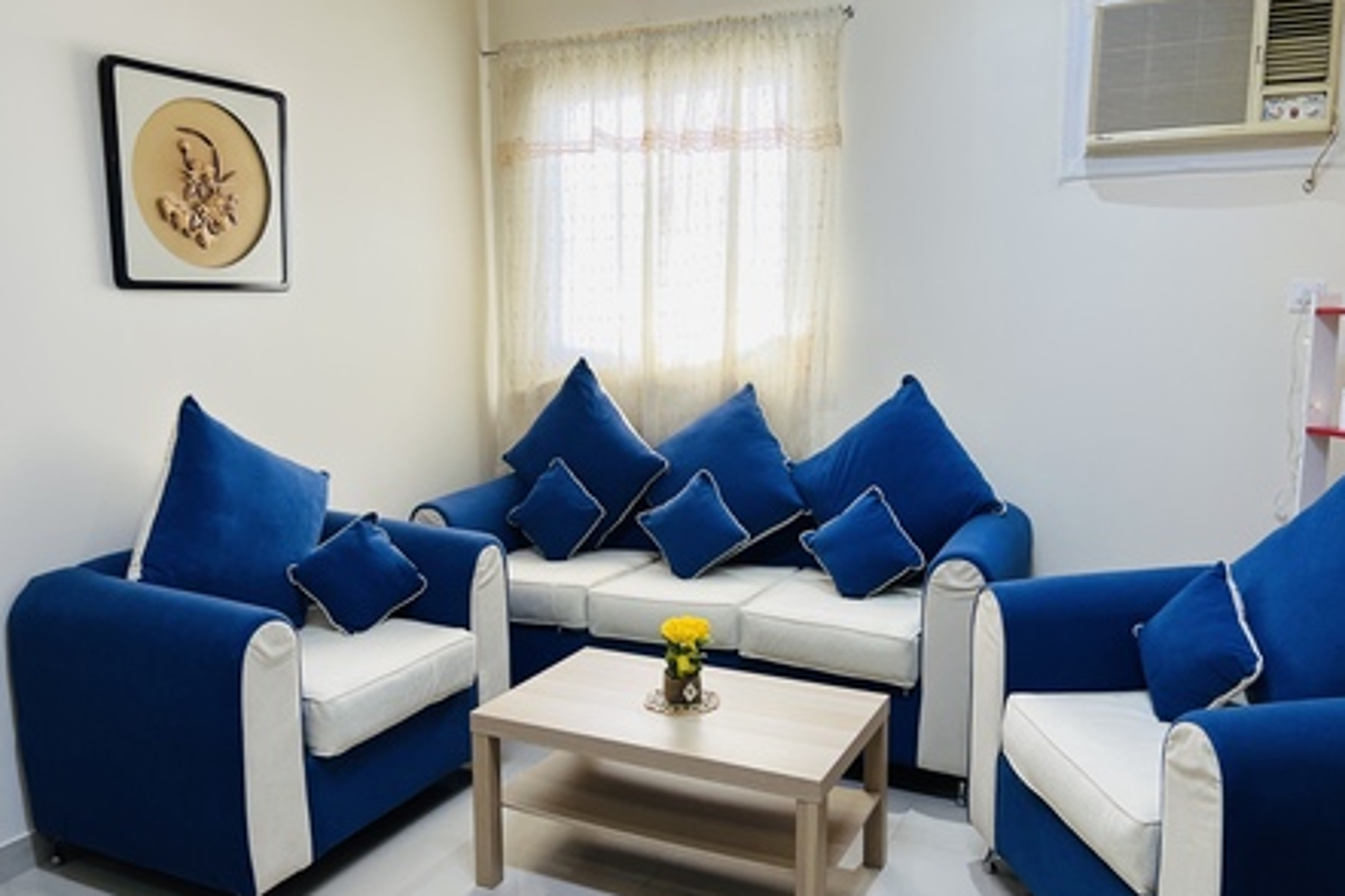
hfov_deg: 65.5
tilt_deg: -8.5
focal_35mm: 28
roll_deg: +0.1
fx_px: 1046
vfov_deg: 46.4
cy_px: 465
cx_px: 685
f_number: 1.5
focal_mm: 5.7
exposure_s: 1/120
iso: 100
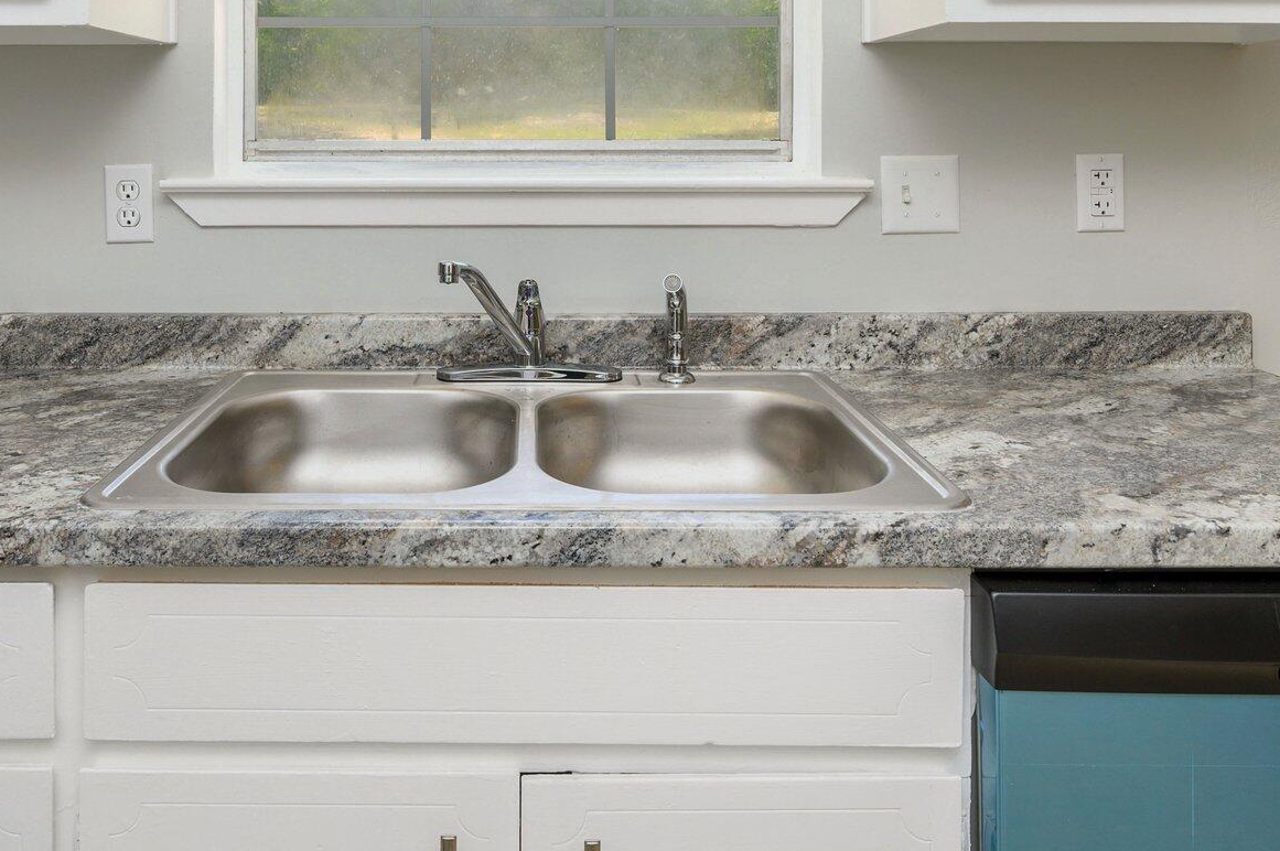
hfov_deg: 61.6
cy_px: 182
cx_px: 531
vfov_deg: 41.8
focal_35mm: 30
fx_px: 1066
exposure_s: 1/30
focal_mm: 17
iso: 200
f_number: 9
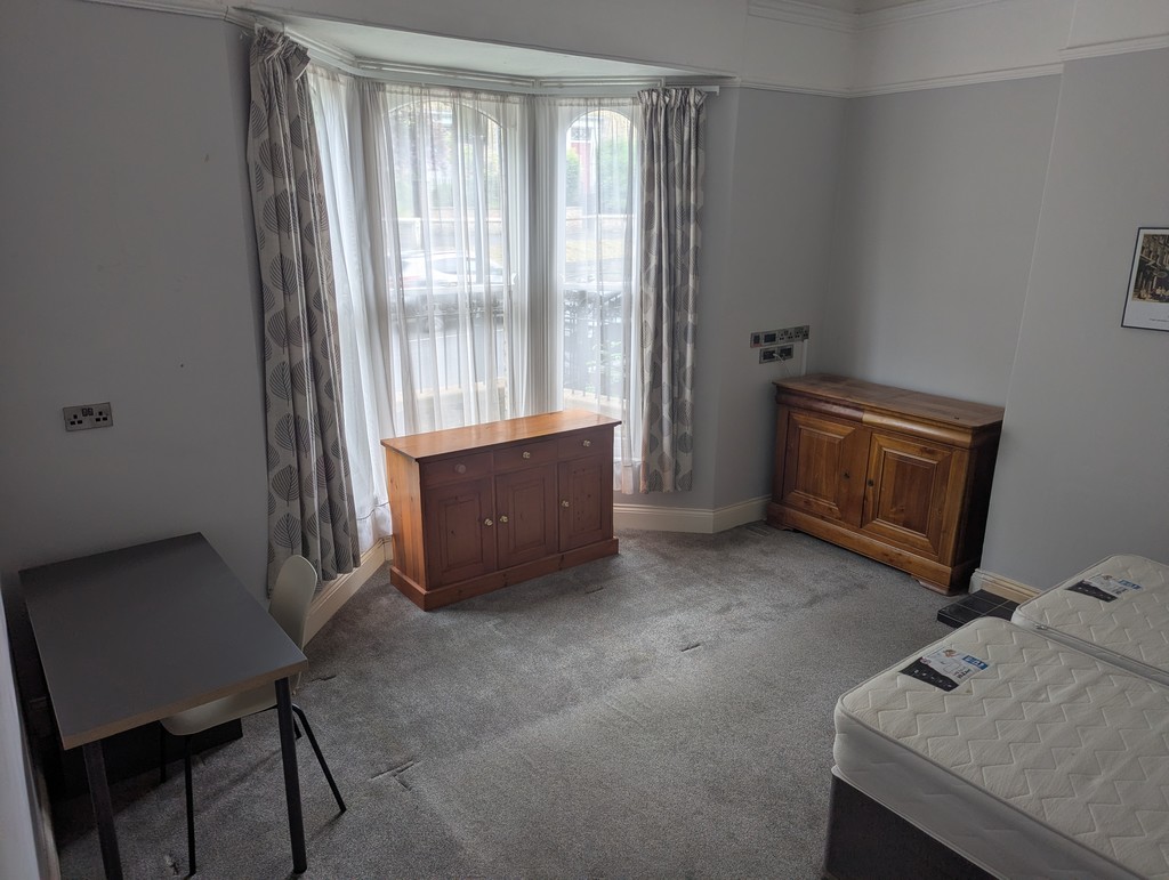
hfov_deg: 71.5
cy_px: 440
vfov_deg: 56.9
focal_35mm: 24
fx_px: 812
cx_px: 584
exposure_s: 1/43.1
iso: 39
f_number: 1.85
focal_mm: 6.81
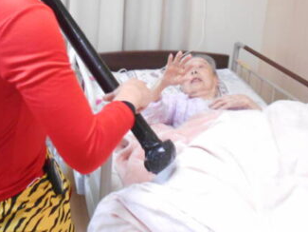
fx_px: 427
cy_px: 43
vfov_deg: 29.5
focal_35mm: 48
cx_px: 128
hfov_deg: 39.5
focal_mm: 4.6
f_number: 3.2
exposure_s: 1/15
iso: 400
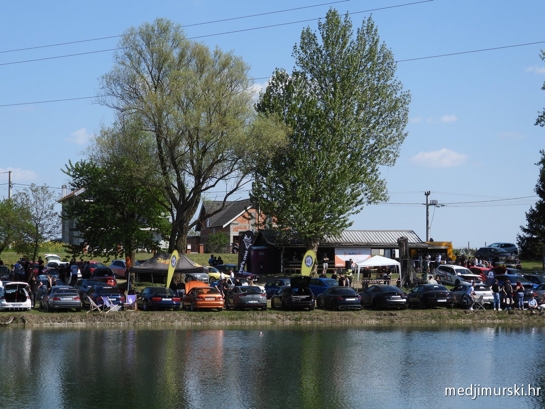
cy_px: 204
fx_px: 1338
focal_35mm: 85
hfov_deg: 23.0
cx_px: 272
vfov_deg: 17.4
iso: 100
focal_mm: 15.3
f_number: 3.5
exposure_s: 1/1250
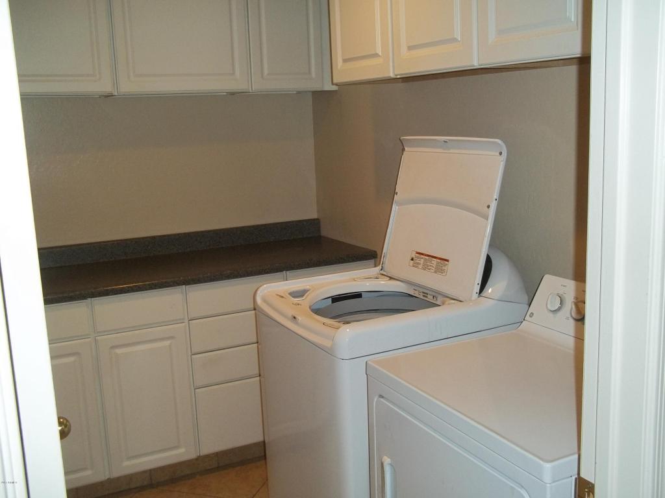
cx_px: 332
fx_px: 692
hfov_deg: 51.4
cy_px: 249
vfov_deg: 39.7
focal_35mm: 36
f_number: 3.1
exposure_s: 1/30
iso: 160
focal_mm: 6.5
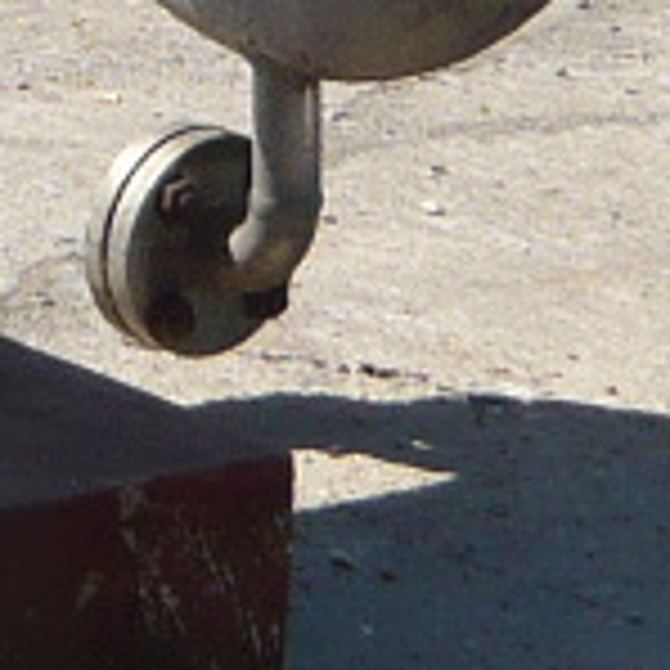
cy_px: -234
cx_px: -81
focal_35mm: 250
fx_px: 5474
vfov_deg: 6.9
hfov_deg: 7.0
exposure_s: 1/160
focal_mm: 4.6
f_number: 8
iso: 100
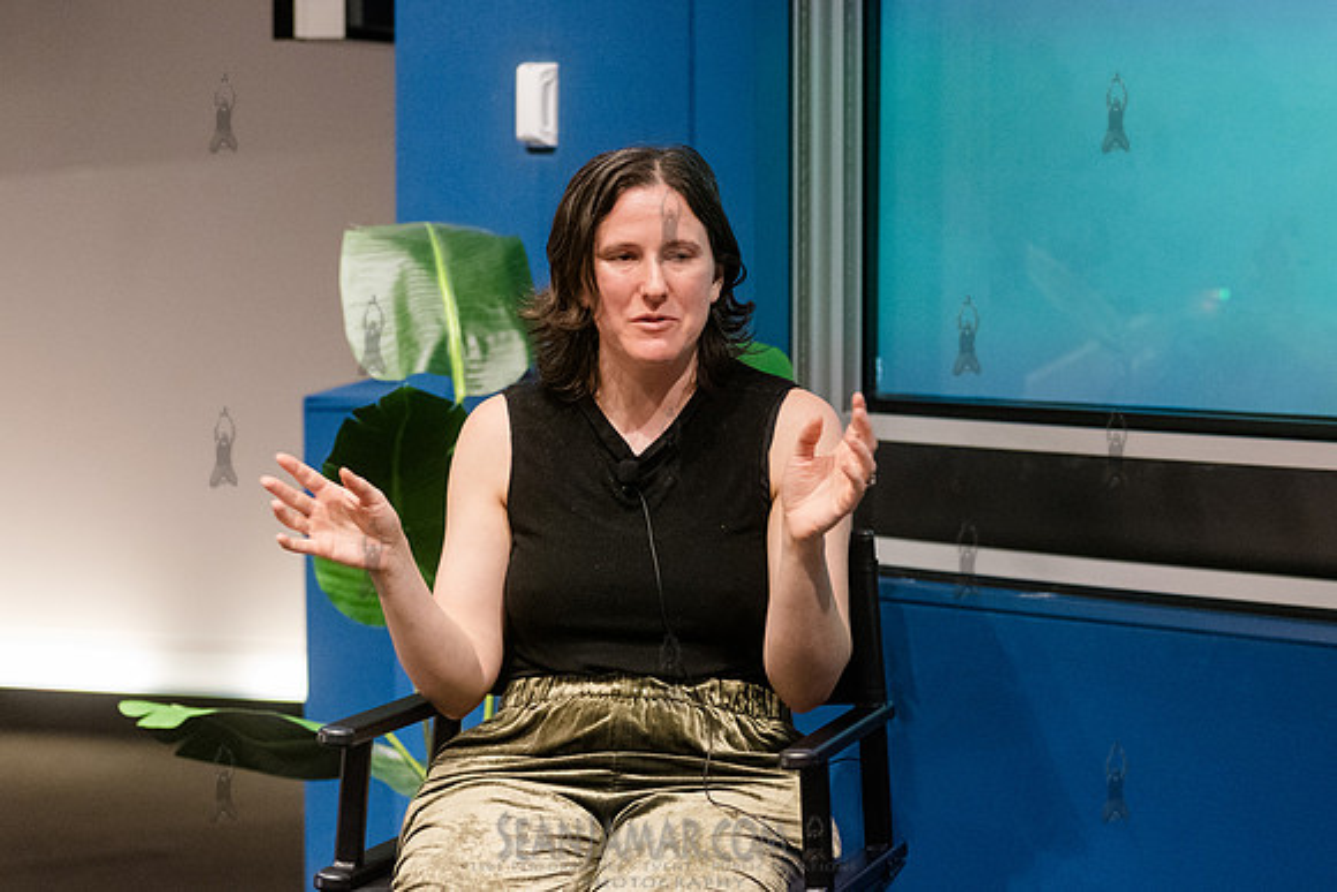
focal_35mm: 132
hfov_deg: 15.5
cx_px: 702
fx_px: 4898
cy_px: 418
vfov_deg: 10.4
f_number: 3.5
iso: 6400
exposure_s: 1/200
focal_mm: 105
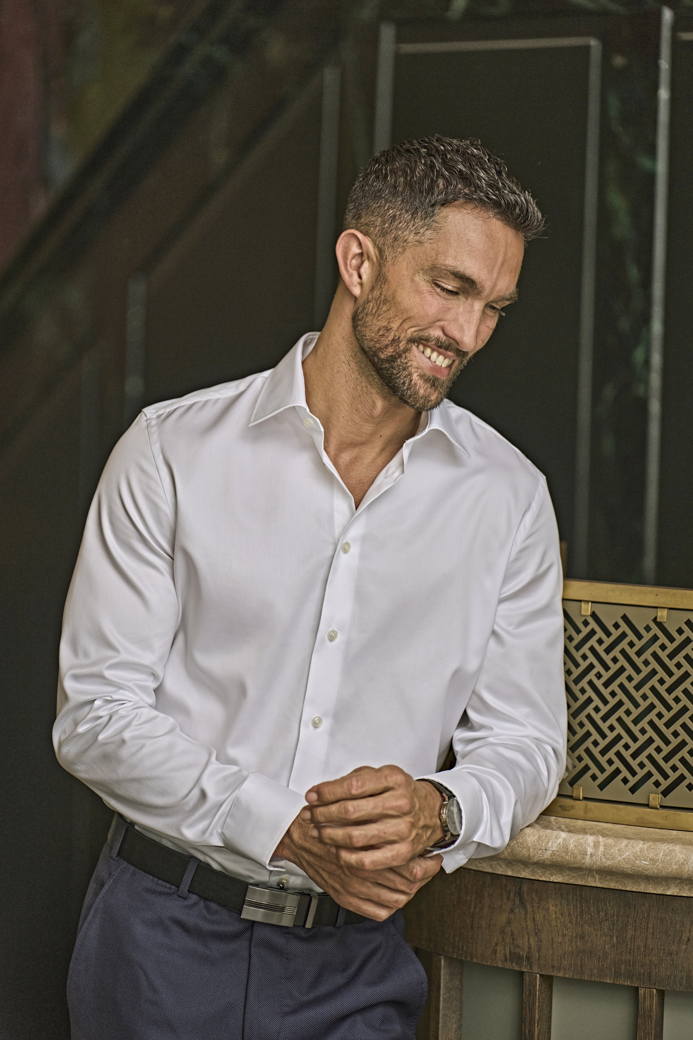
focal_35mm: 139
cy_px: 520
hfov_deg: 9.9
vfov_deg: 14.8
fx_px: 4013
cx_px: 346
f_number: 2.8
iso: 1000
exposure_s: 1/200
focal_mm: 139
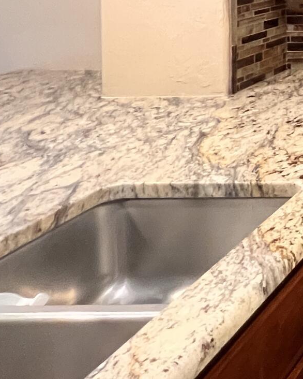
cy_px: -57
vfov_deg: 31.2
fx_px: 583
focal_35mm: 52
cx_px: 613
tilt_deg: -0.9
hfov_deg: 18.4
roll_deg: +0.3
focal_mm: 1.57
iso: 640
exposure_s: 1/60
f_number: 1.8
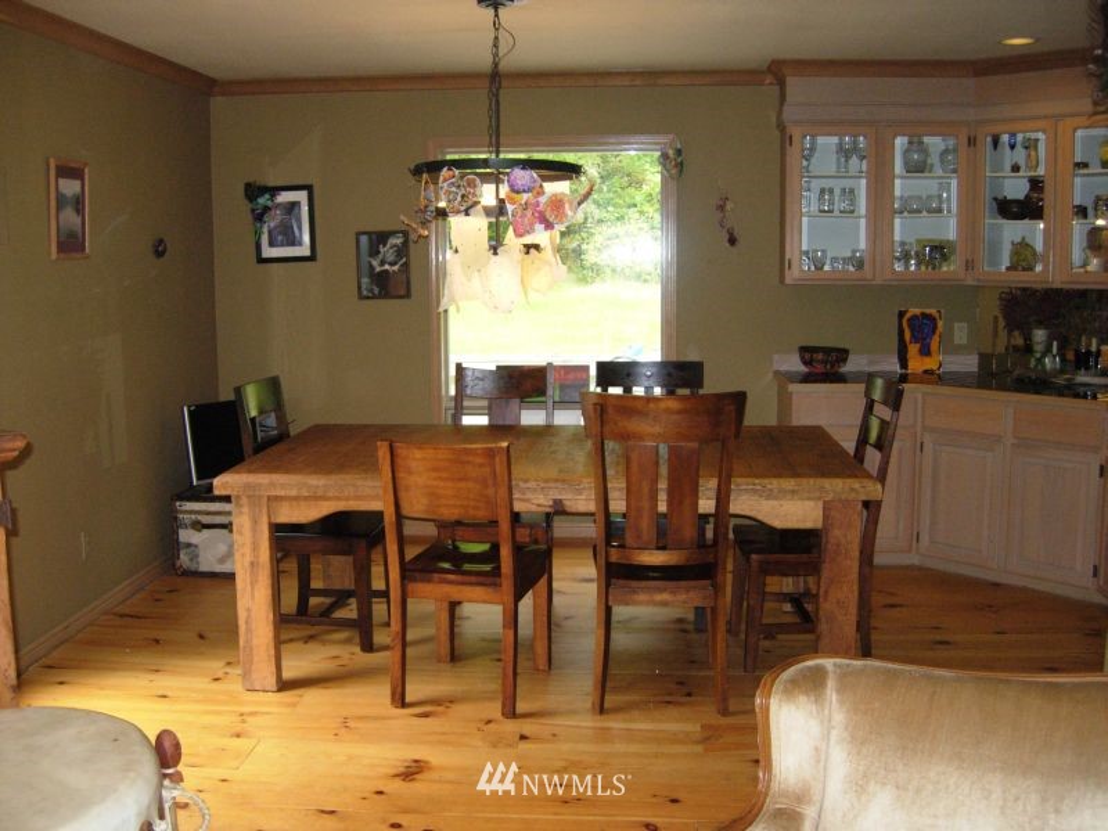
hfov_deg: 51.4
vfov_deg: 39.7
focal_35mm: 36
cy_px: 416
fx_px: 1152
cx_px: 554
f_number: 2.7
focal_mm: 7.5
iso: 200
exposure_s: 1/181
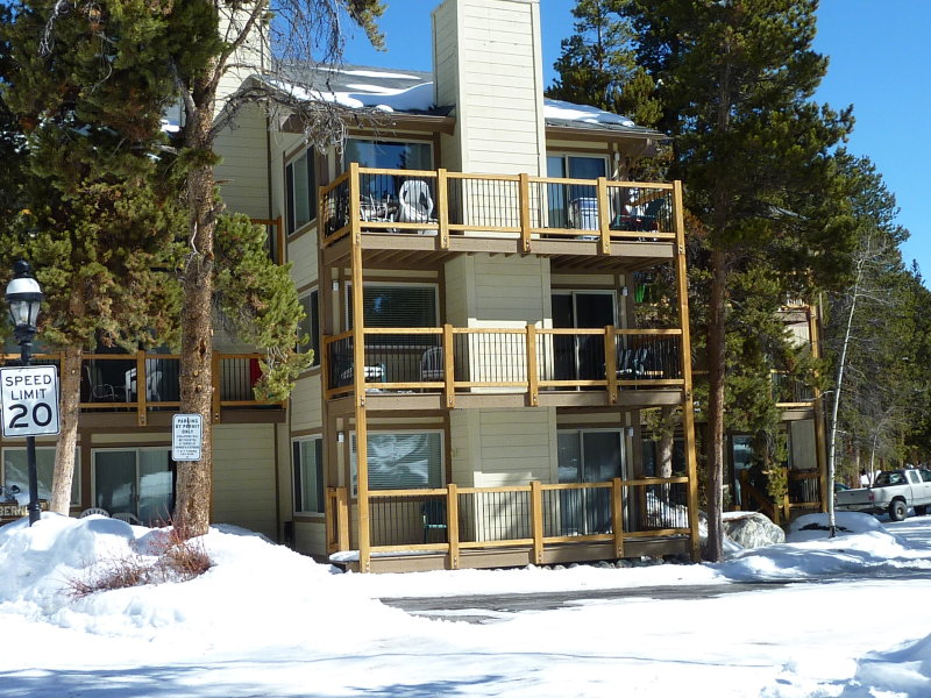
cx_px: 466
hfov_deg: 39.7
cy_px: 349
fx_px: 1291
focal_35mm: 48
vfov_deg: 30.3
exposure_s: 1/500
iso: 80
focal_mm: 4.4
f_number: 4.5
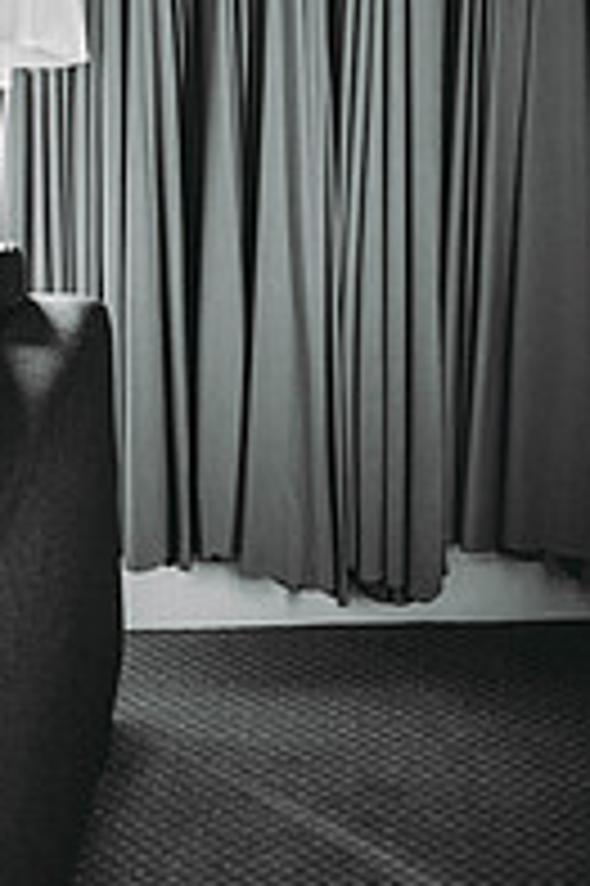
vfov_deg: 24.2
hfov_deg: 17.0
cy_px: 0
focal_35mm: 80
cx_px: 390
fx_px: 1970
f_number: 1.8
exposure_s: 1/200
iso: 1000
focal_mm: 35
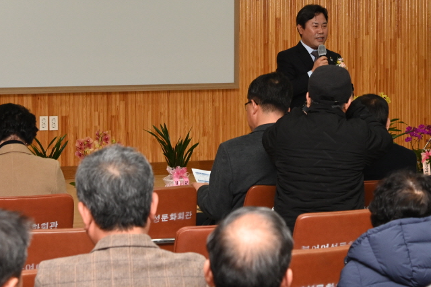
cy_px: 54
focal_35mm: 120
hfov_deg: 17.0
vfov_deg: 11.4
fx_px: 1436
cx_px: 309
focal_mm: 48
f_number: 4
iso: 1000
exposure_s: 1/200
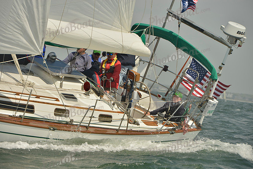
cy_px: 84
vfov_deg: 6.9
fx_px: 1406
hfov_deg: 10.3
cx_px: 126
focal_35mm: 200
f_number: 9
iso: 200
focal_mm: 200
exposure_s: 1/1250
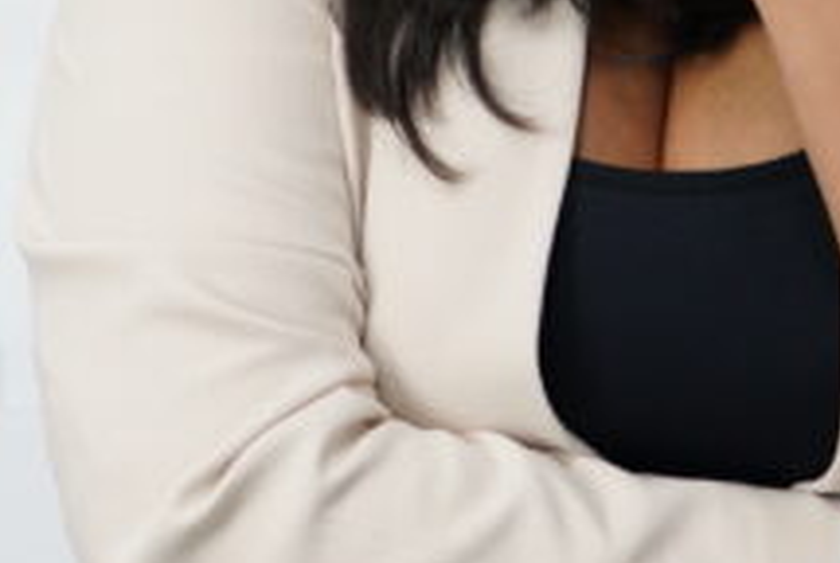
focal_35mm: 188
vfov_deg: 7.2
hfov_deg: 10.9
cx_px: 66
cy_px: -399
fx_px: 4393
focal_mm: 30
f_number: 2.2
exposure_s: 1/80
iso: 250
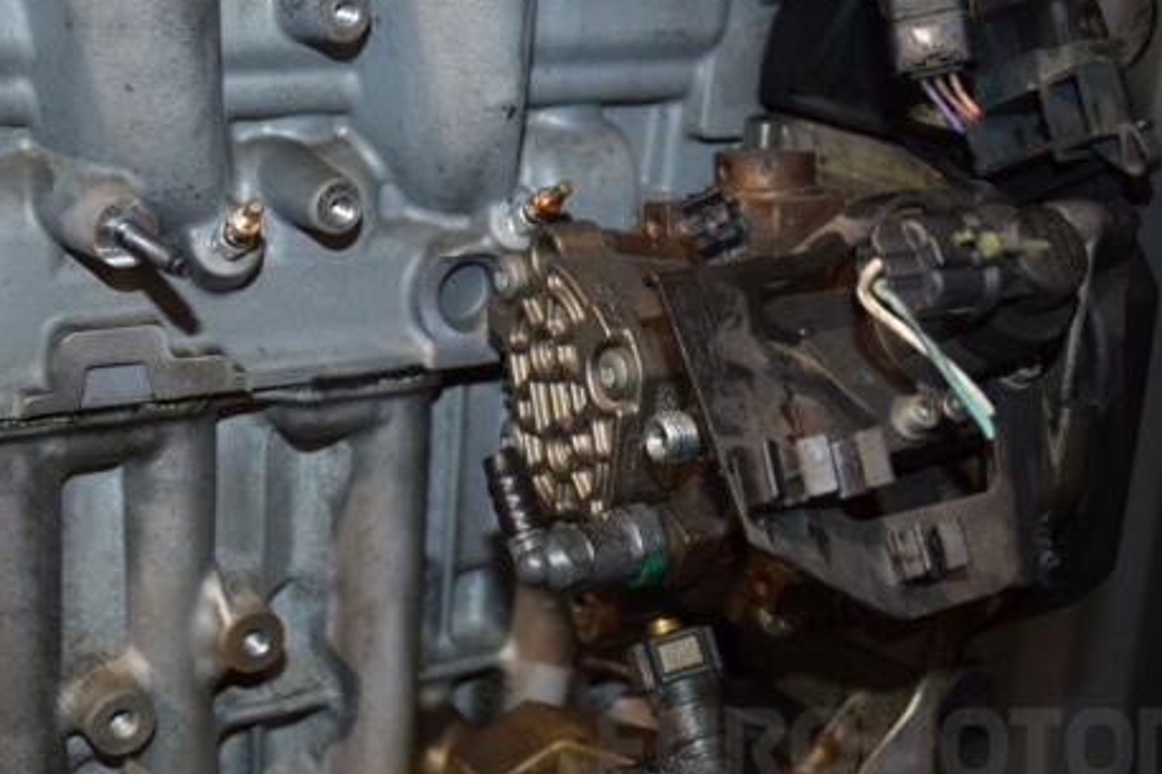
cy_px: 409
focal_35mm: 59
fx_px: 1904
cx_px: 551
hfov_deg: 33.9
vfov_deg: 23.0
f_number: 5
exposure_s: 1/60
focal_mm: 30
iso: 800
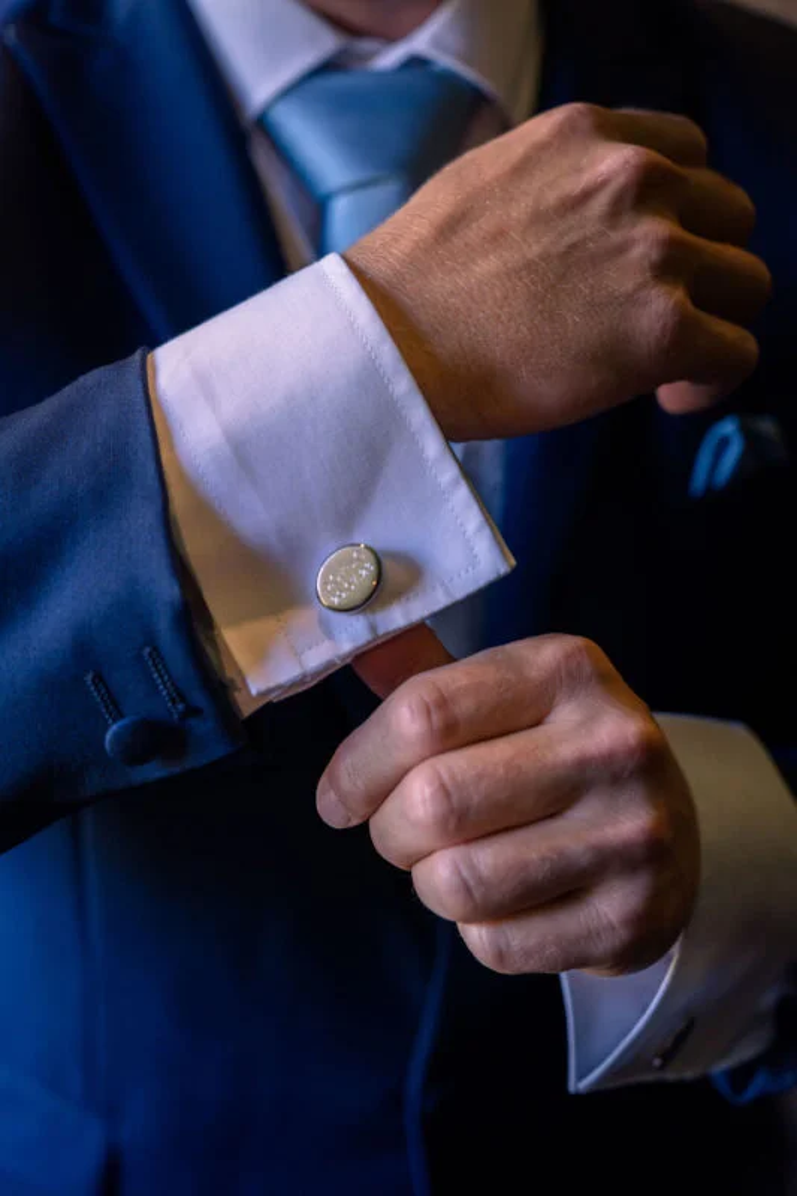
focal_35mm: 50
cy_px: 598
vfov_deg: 39.6
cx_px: 398
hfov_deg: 27.0
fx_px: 1661
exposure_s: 1/200
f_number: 2.8
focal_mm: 50
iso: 640
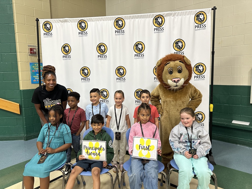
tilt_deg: -5.7
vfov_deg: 56.8
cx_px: 126
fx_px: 175
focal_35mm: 24
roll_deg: +0.6
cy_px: 94
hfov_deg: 71.6
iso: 250
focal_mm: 6.86
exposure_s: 1/60
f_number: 1.78
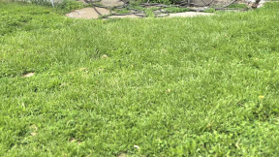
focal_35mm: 58
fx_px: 429
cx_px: 88
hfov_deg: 35.6
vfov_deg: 19.0
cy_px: -54
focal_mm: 5.4
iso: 25
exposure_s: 1/1250
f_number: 1.8
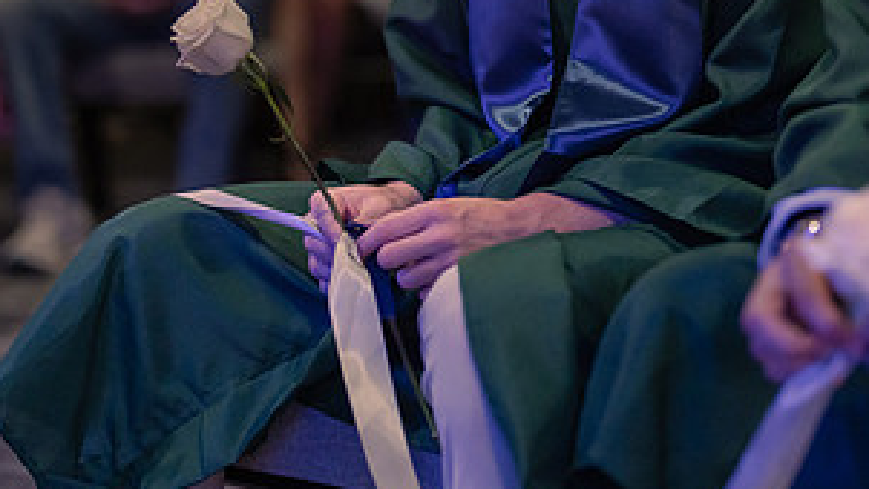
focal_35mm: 109
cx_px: 544
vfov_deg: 11.0
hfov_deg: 19.6
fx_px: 2512
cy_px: -69
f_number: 1.2
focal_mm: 50
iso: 1000
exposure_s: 1/400
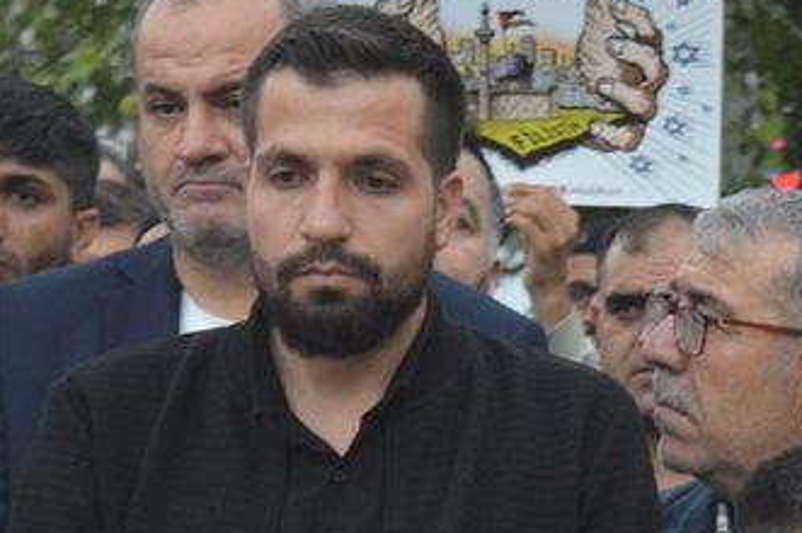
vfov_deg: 4.2
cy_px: 756
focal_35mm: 322
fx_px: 7166
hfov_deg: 6.3
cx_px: 1376
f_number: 5.6
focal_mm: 52
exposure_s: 1/20
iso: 400
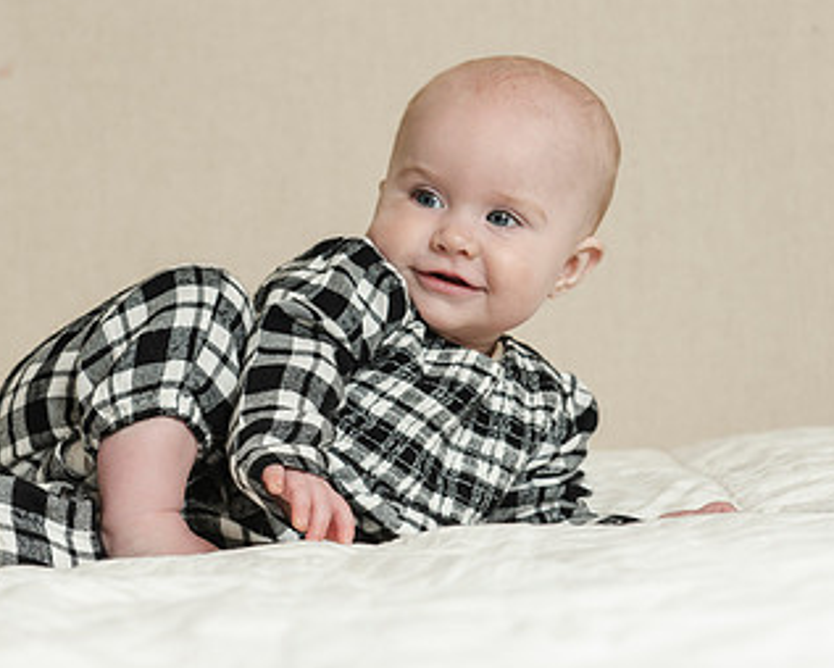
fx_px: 3186
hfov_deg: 14.9
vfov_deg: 12.0
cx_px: 323
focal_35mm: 129
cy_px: 282
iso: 400
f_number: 5.6
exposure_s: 1/200
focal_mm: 70
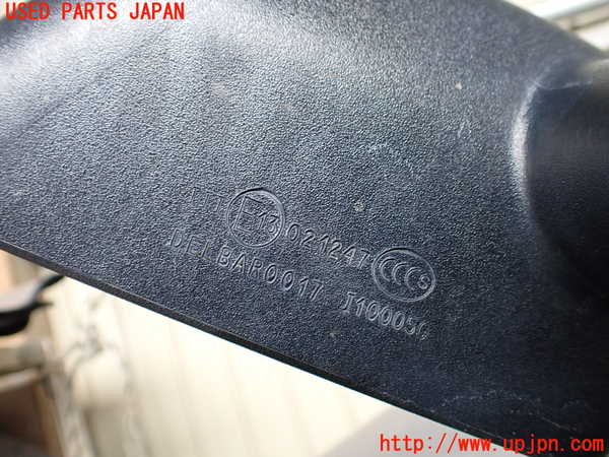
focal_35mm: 30
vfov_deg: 46.8
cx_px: 304
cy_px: 228
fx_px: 528
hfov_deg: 60.0
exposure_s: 1/125
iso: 500
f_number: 2.3
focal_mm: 5.4
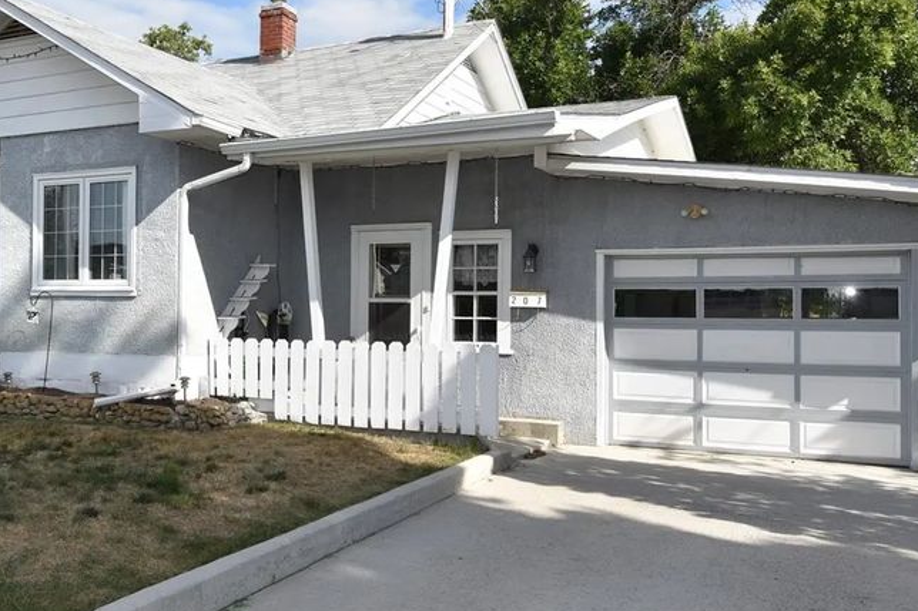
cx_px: 363
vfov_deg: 37.8
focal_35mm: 35
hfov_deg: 54.0
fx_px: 892
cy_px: 293
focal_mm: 22
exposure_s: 1/200
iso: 100
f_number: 9
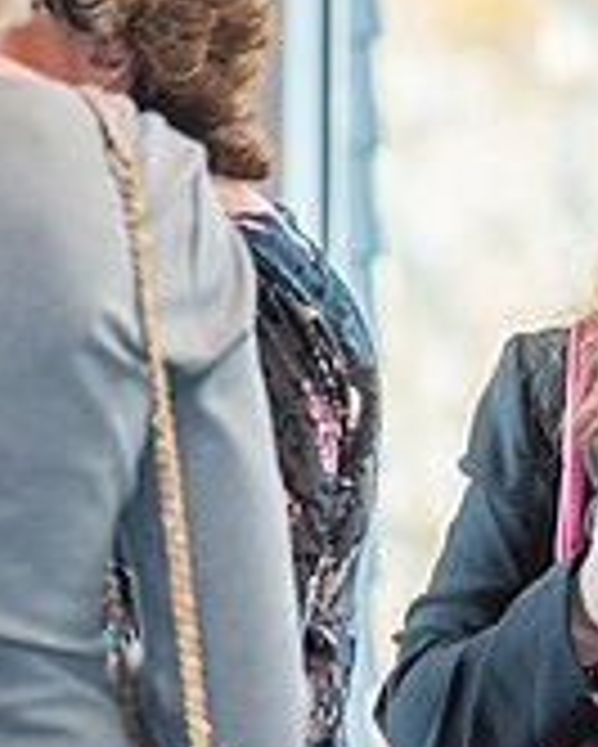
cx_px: 984
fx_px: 14632
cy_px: 313
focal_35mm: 662
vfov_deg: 2.9
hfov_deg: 2.3
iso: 1000
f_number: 4.5
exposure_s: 1/200
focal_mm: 200
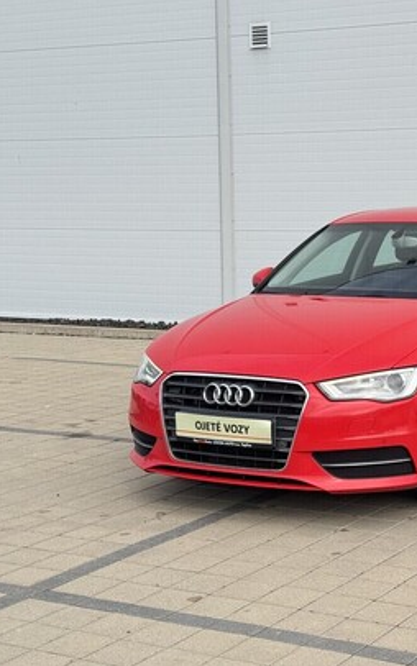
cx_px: 407
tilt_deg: -6.1
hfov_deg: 18.4
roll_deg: +0.0
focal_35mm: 69
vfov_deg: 29.8
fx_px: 1254
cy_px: 332
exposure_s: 1/2110
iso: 64
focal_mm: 6.76
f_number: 1.78
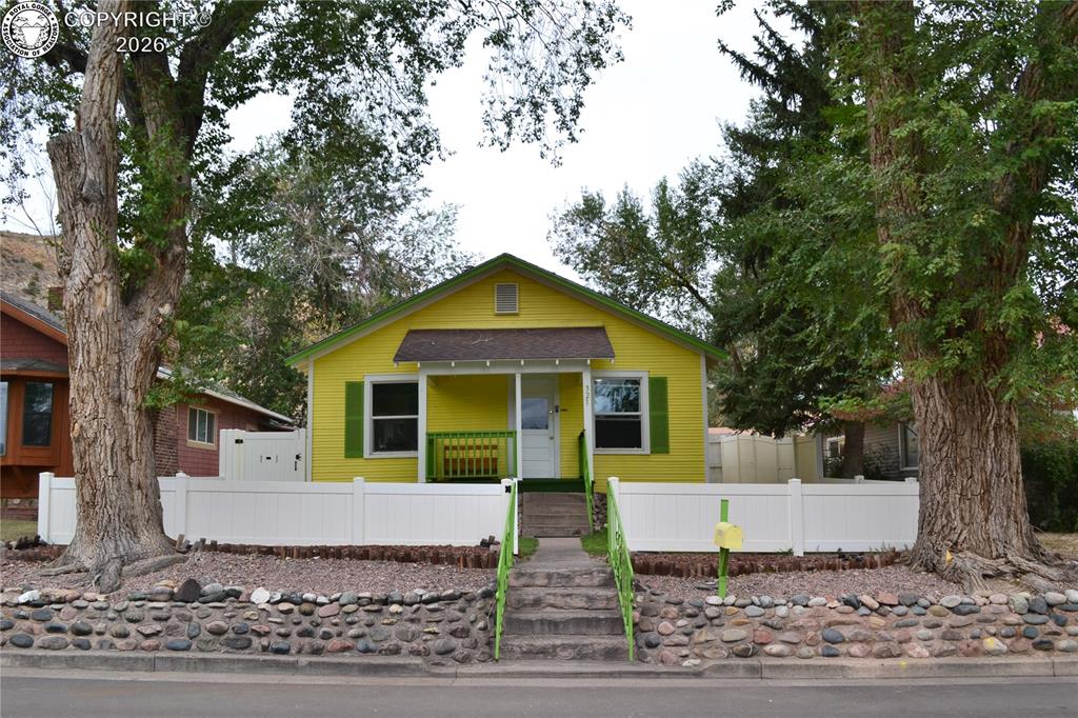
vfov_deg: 39.9
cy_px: 359
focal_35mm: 33
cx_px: 539
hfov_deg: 57.2
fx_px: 988
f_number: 10
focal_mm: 22
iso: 400
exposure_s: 1/250
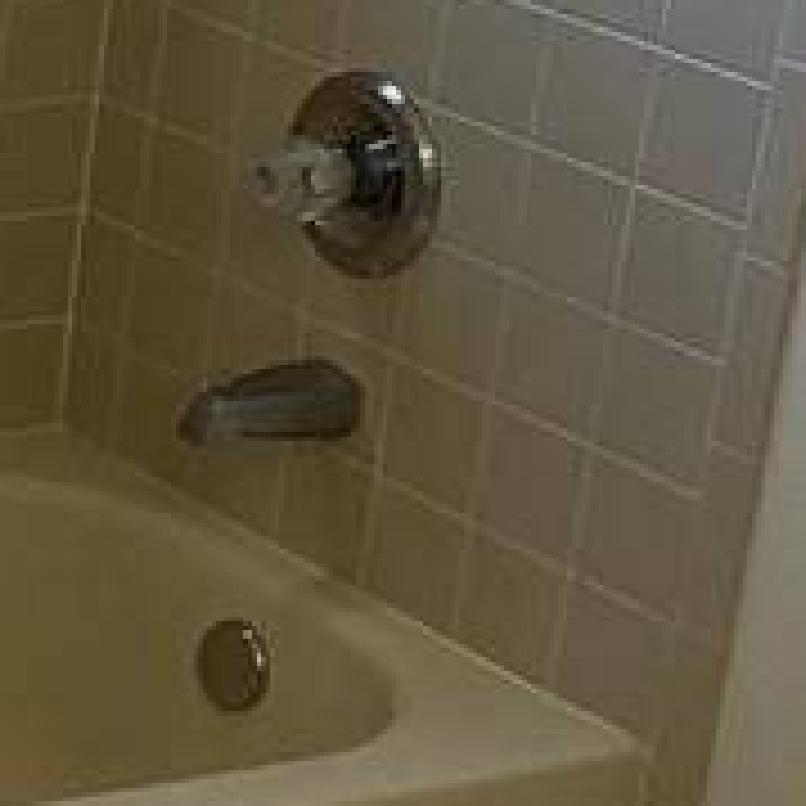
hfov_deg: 9.5
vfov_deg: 11.3
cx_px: -1414
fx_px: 4057
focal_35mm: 154
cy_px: 270
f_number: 1.8
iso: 100
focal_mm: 4.25
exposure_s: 1/60
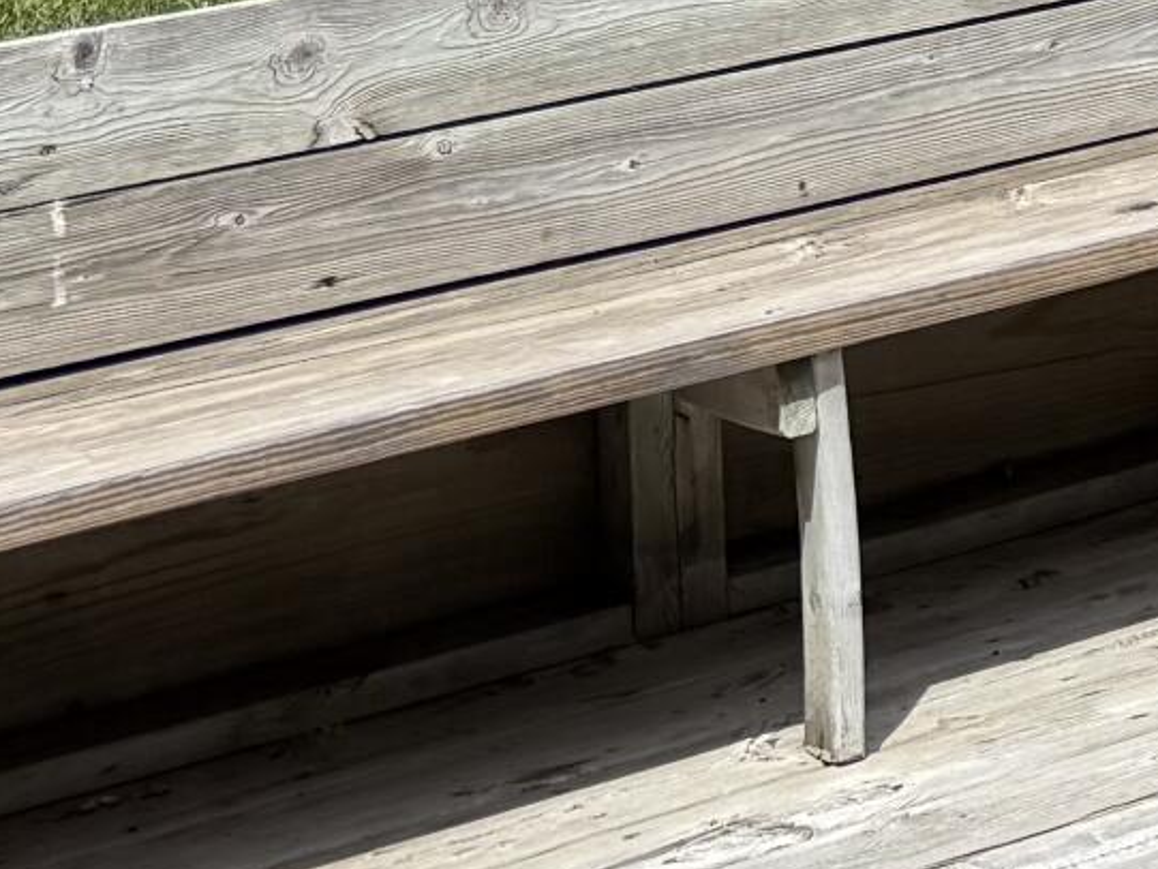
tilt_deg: -2.2
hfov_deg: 12.8
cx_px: 2380
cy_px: -888
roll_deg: +1.4
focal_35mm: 133
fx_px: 4450
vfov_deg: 10.3
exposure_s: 1/3953
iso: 80
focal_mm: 6.76
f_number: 1.78
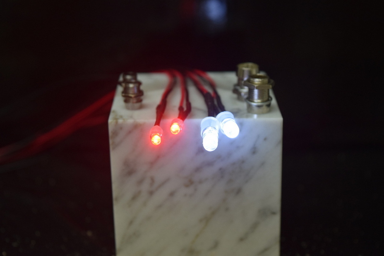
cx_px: 192
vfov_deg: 18.9
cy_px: 128
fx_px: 768
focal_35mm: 72
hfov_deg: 28.1
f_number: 5.6
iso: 500
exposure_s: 1/125
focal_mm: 48
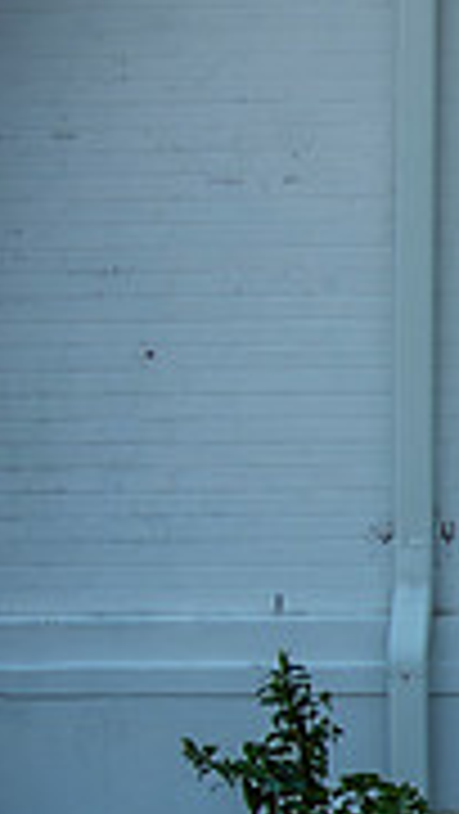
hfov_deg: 5.0
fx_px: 5099
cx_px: 1264
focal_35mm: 236
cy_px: 704
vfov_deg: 9.1
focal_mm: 70
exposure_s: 1/1600
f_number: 2.8
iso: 100
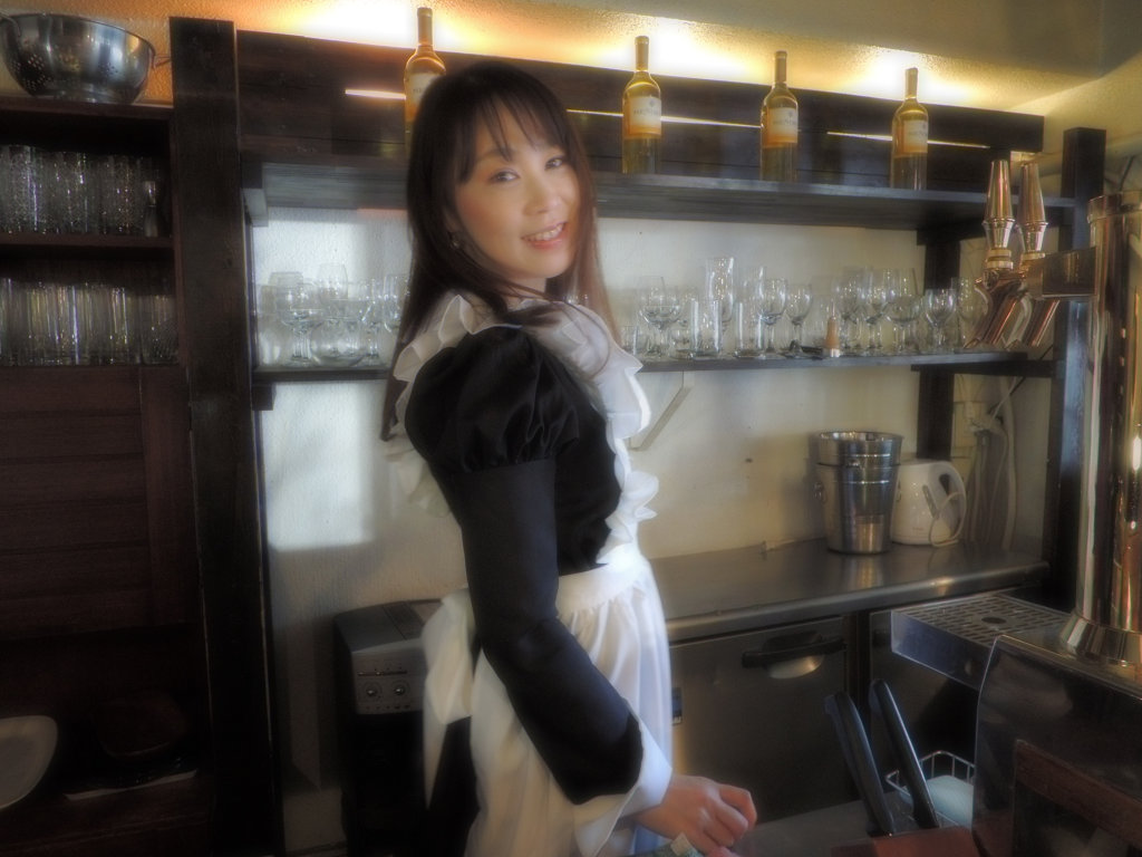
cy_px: 428
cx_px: 571
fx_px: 792
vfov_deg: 56.8
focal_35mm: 24
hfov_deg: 71.6
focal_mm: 4.3
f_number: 2.8
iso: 400
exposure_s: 1/20
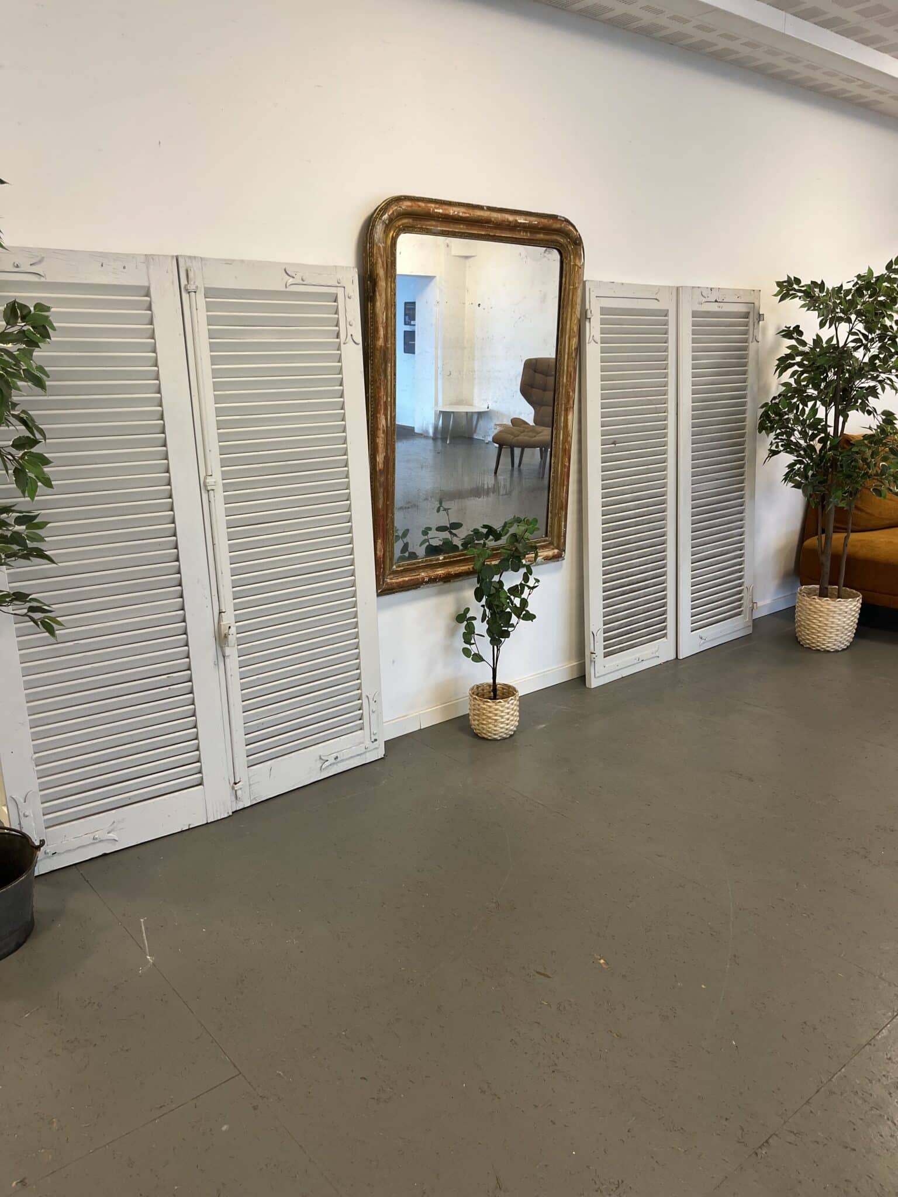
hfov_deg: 53.1
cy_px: 598
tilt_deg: -13.7
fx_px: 899
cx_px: 449
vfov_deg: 67.3
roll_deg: +0.7
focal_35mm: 26
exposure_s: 1/100
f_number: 1.6
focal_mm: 5.1
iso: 125
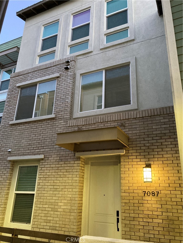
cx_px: 92
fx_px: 197
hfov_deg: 49.7
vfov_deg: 63.4
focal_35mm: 28
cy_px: 122
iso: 400
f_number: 1.8
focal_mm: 3.99
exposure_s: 1/40
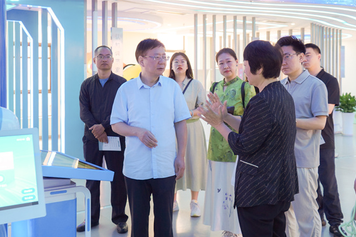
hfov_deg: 49.6
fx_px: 386
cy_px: 124
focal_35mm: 39
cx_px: 170
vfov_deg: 34.2
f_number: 4.5
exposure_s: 1/125
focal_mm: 37
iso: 2000
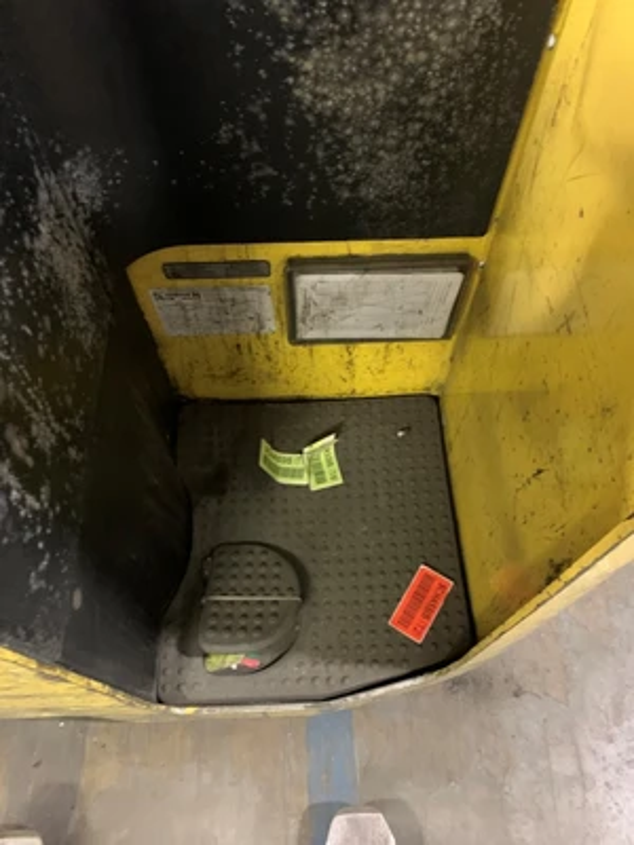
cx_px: 317
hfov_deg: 53.1
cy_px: 422
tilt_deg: -61.9
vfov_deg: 67.3
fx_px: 635
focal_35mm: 26
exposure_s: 1/24
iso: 640
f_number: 1.8
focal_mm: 4.25
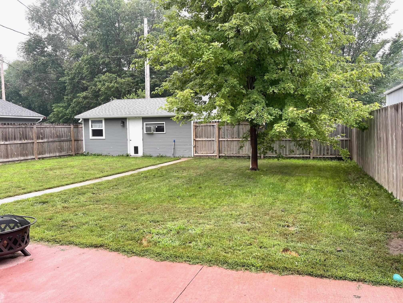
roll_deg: +0.7
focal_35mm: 26
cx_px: 202
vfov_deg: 53.1
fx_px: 303
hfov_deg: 67.3
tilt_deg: -4.7
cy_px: 152
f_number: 1.6
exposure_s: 1/121
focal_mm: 5.1
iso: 40
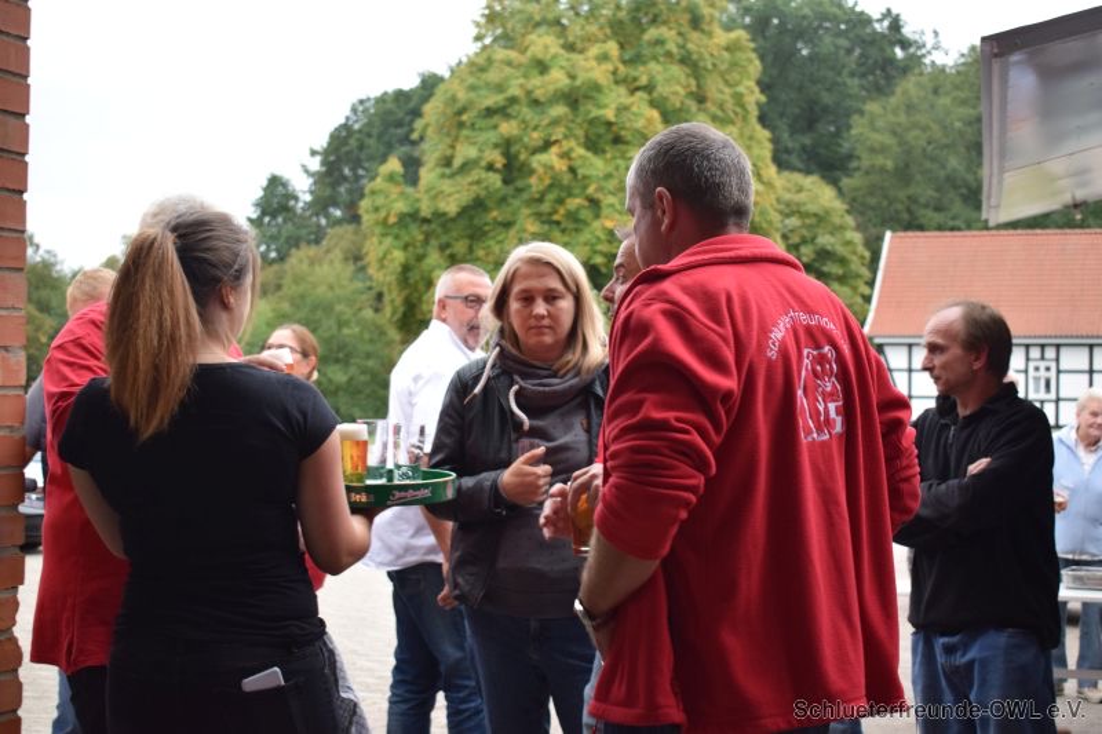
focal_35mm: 60
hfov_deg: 33.4
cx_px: 551
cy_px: 367
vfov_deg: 22.6
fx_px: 1836
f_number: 4.8
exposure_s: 1/60
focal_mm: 40
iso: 720
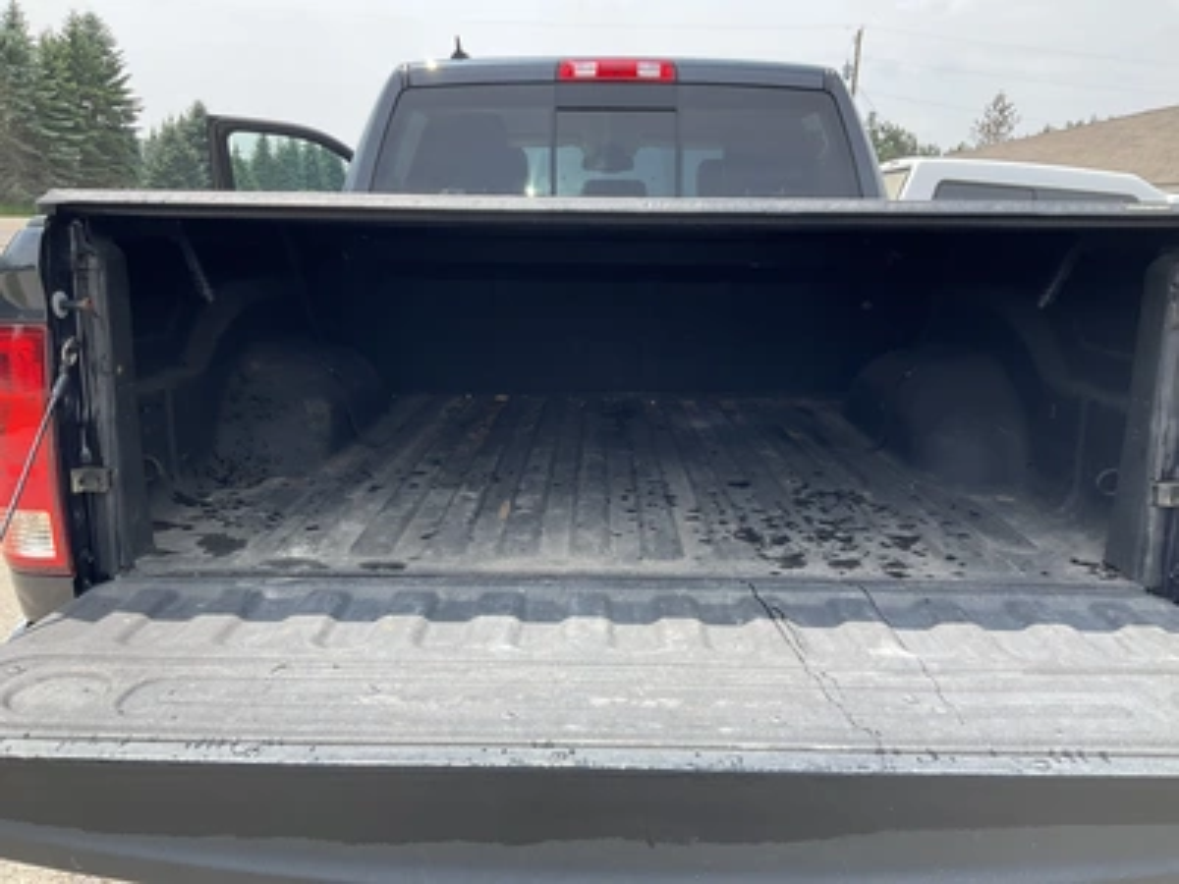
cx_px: 590
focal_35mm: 29
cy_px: 442
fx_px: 988
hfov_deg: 61.7
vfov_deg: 48.2
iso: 25
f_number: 1.8
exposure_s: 1/545
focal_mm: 3
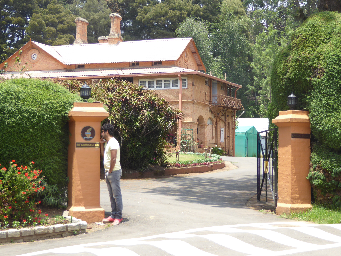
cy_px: 128
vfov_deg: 19.6
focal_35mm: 75
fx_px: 739
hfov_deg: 26.0
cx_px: 170
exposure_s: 1/160
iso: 80
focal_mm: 12.5
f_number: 4.5
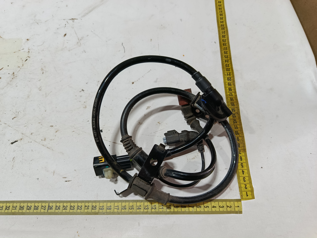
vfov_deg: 56.8
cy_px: 119
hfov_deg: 71.6
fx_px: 220
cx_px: 158
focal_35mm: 24
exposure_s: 1/120
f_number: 1.7
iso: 165
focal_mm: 5.24
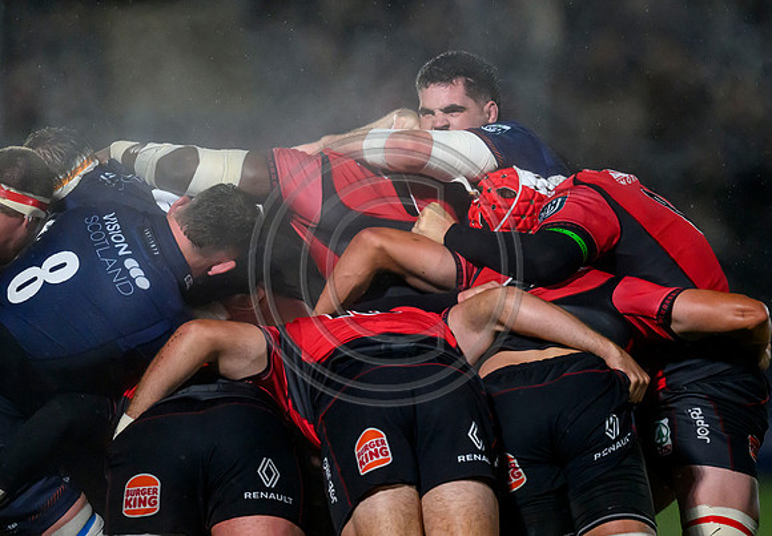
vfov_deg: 1.9
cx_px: 440
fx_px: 16055
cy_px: 251
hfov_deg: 2.8
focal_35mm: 739
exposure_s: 1/2000
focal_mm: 560
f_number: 4
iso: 8000
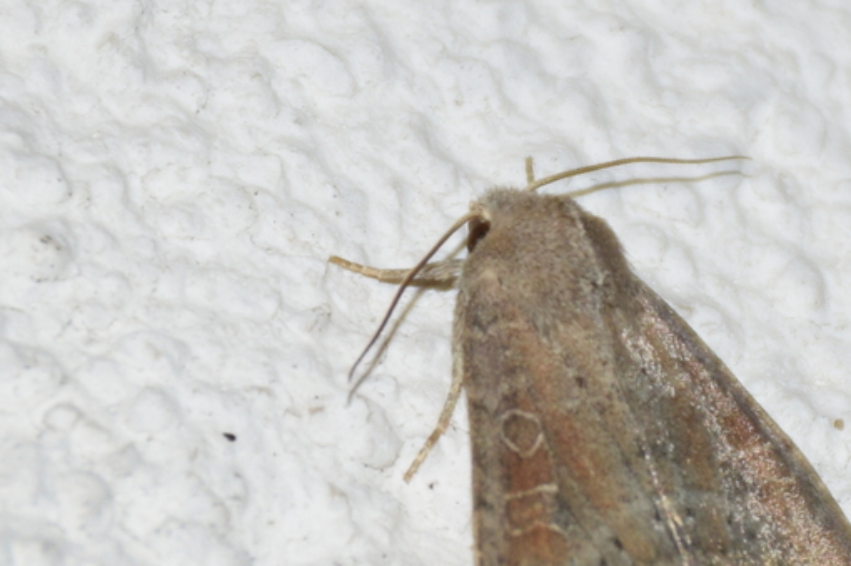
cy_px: 462
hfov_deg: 5.2
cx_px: 683
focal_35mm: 396
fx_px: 9352
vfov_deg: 3.5
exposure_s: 1/60
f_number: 7.1
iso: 320
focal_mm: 140
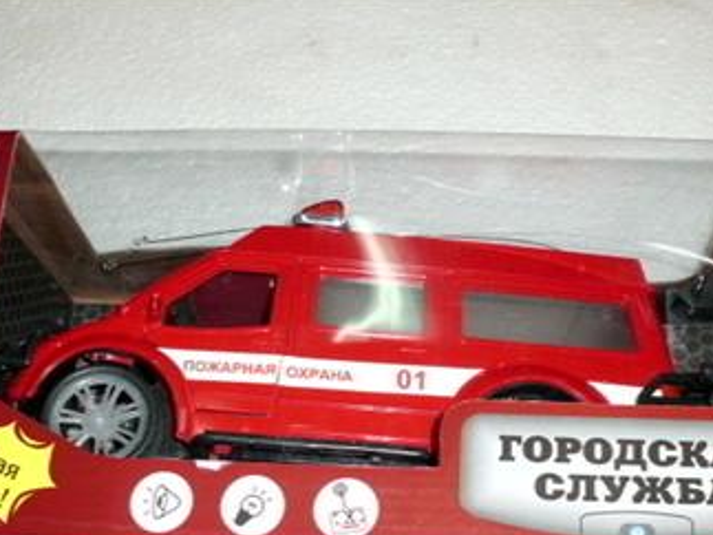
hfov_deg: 38.2
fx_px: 1029
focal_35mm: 50
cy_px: 365
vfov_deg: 28.9
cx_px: 373
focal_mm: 6.3
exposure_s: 1/60
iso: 64
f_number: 2.9
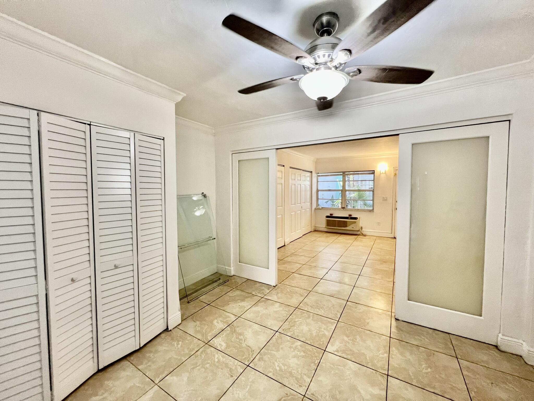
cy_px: 200
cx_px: 267
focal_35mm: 13
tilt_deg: -3.3
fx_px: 201
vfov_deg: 89.9
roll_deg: +0.2
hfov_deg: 106.2
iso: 160
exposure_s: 1/60
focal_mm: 1.57
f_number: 1.8
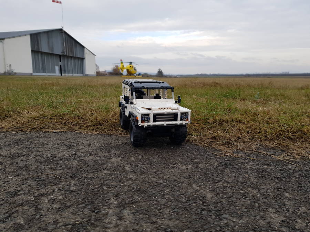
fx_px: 233
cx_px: 155
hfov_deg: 67.3
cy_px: 116
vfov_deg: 53.1
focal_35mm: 26
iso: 40
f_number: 1.7
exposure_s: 1/576
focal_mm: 4.3
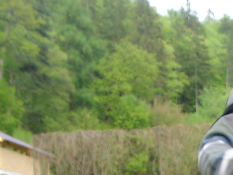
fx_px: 841
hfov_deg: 15.0
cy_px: 273
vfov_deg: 11.3
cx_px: 307
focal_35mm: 125
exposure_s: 1/163
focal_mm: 5.8
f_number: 3.5
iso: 50
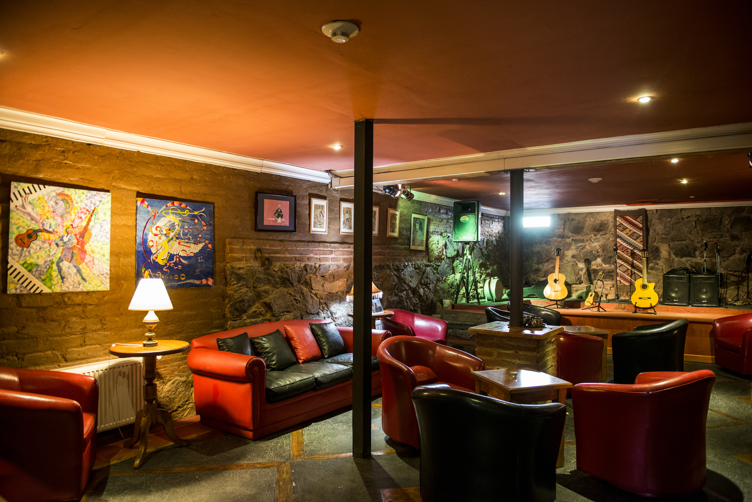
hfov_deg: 73.7
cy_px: 251
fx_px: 501
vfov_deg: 53.2
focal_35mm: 24
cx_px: 376
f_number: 2.8
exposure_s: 1/25
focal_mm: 24
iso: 2000
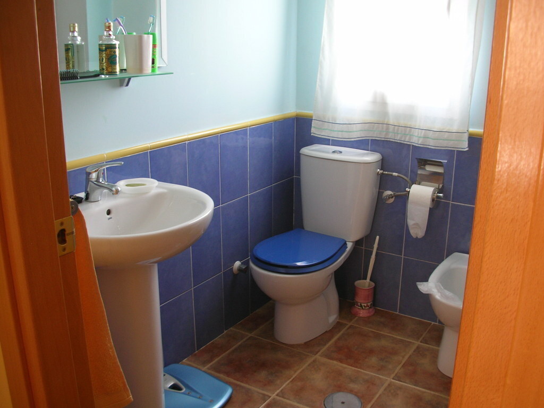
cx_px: 272
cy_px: 204
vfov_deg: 40.7
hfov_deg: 52.6
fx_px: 550
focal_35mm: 35
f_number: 3
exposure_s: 1/5.7
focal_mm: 5.8
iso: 50
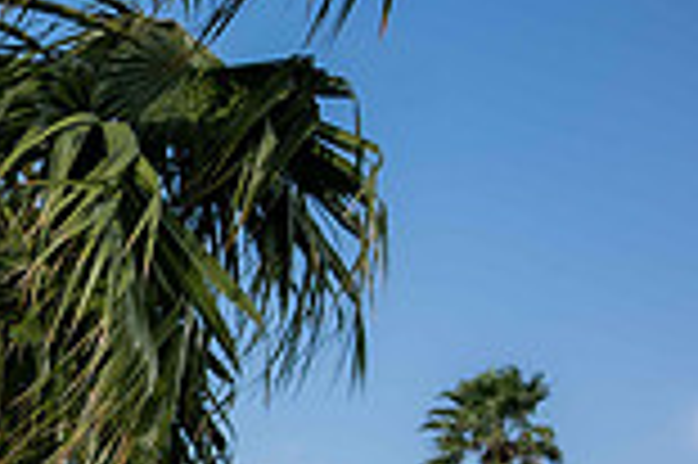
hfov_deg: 20.8
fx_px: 1453
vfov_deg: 15.7
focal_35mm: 75
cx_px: -477
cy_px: 818
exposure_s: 1/1250
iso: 125
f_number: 2.8
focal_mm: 20
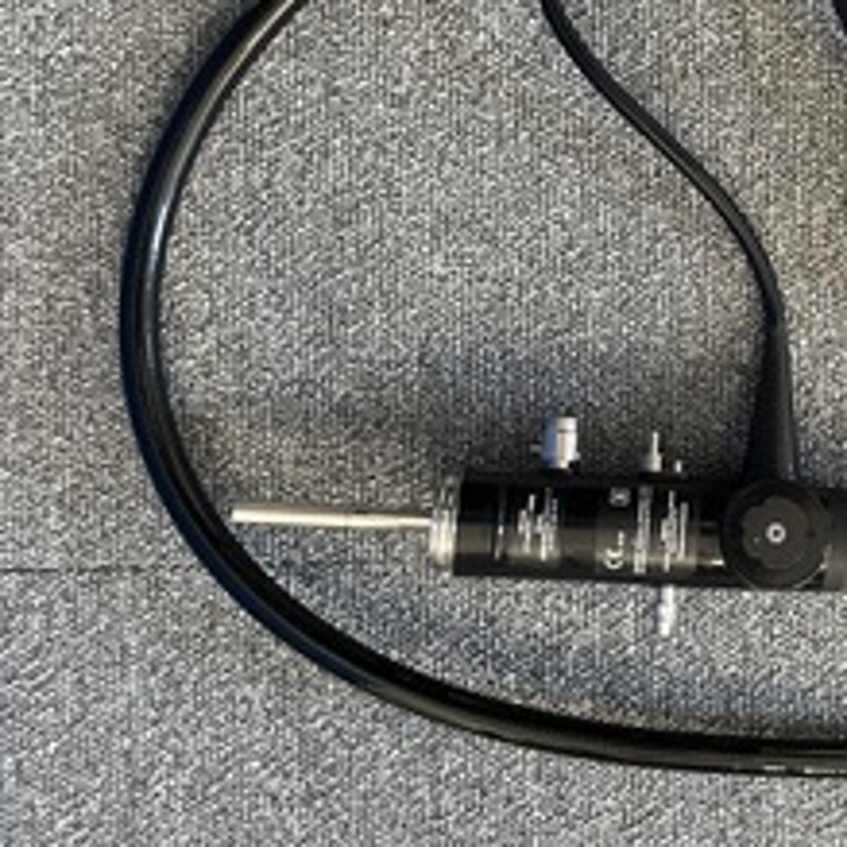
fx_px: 1163
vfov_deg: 39.6
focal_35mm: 42
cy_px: 290
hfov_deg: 37.7
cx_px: 743
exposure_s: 1/60
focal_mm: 4.2
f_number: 1.6
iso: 500
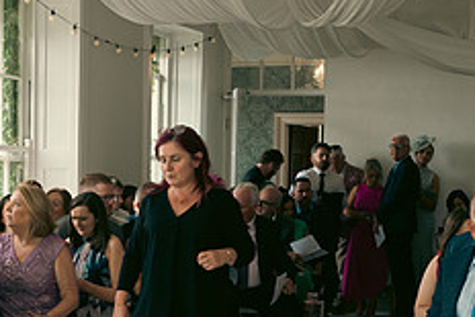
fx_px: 1188
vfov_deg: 15.0
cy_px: 302
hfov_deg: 22.5
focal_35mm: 90
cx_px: 156
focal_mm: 24
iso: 320
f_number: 3.5
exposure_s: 1/160
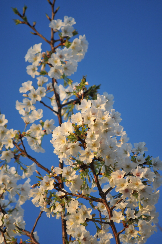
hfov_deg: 4.6
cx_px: 81
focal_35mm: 300
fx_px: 2030
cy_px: 122
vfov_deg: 6.9
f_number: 5.6
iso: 200
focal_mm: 200
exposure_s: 1/50
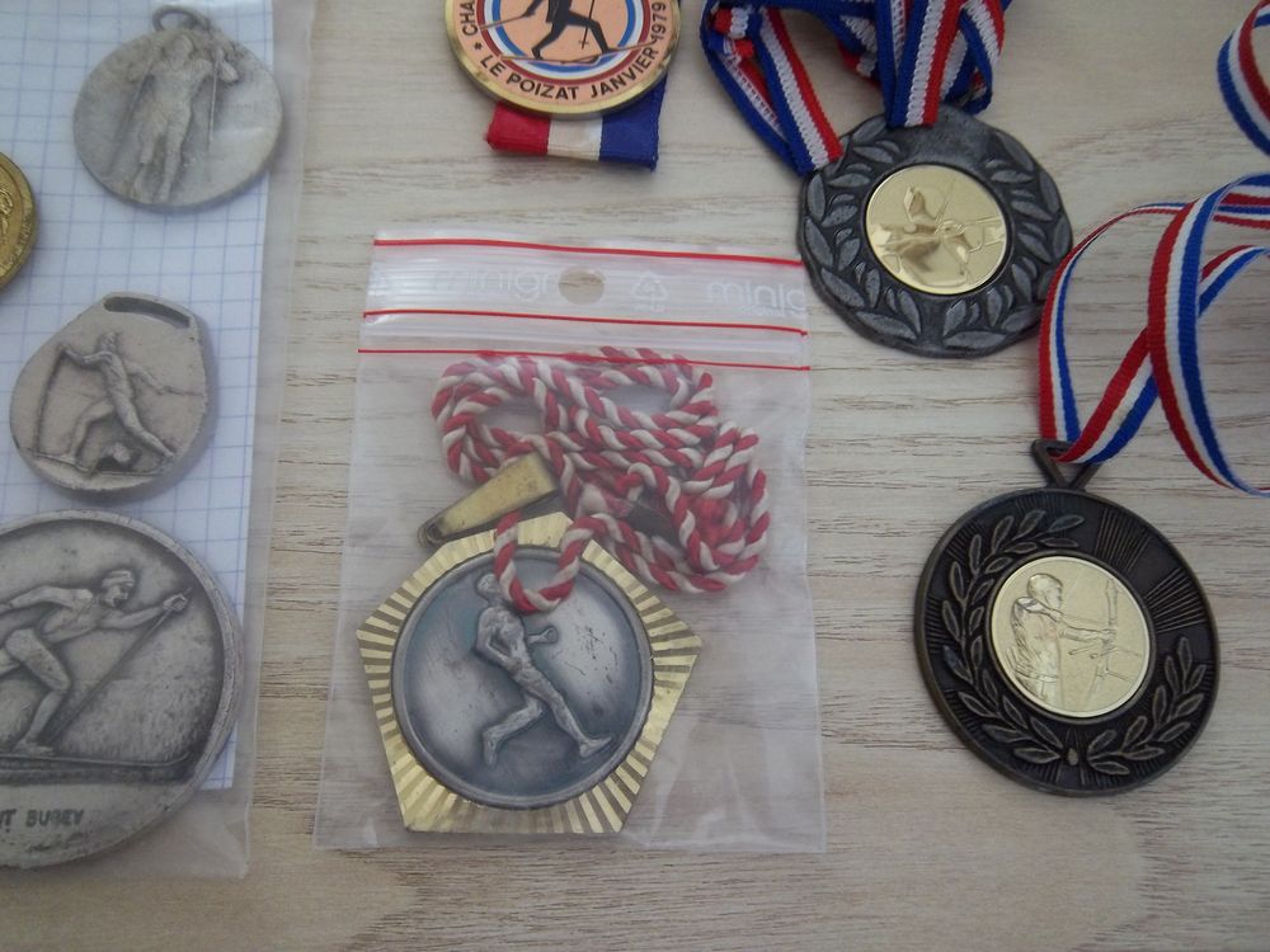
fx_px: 1027
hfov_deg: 63.4
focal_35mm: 28
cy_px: 476
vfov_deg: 49.7
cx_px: 635
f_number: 3.5
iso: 160
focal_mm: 5.05
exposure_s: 1/20
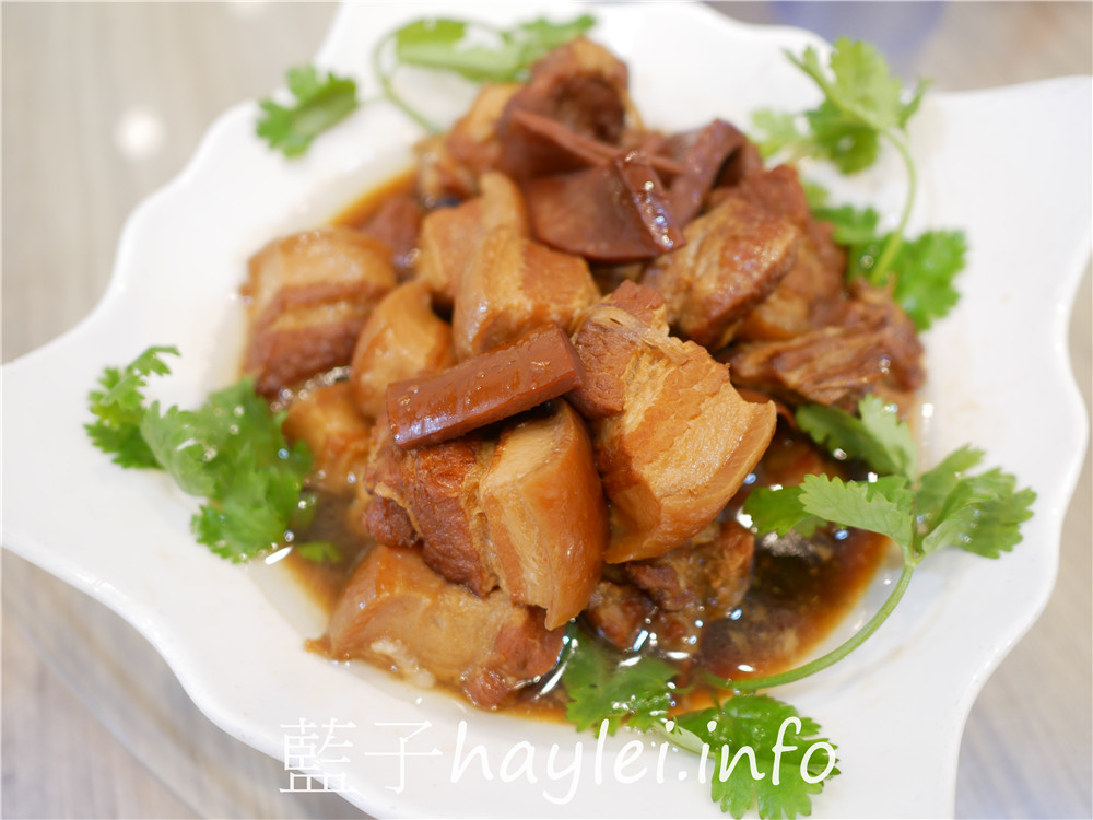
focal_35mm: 30
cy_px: 410
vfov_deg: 46.8
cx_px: 546
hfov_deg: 60.0
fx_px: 947
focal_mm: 15
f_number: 1.7
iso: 250
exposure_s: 1/60
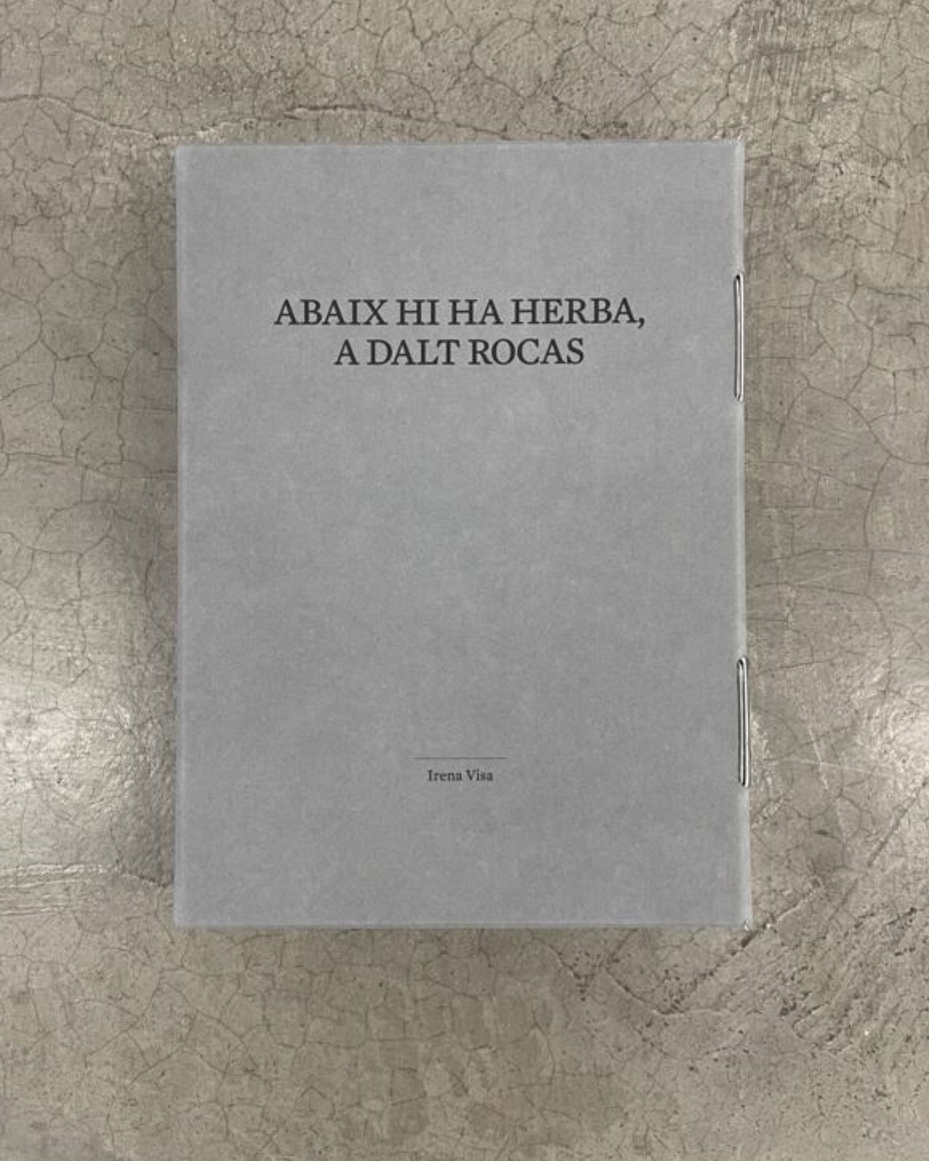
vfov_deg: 62.1
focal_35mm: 28
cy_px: 532
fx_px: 962
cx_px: 455
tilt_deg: -87.8
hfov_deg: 51.5
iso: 125
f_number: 1.6
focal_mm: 4.2
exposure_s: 1/50
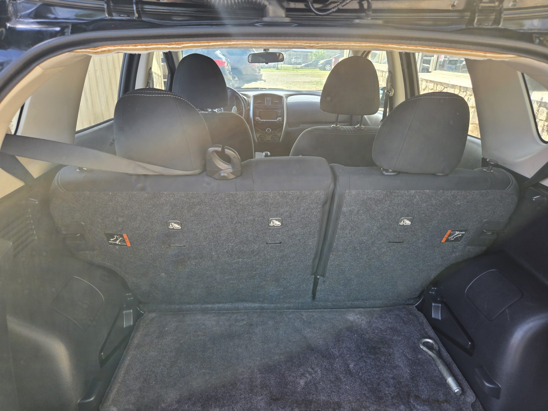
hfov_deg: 73.9
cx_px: 274
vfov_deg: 58.9
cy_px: 206
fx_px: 364
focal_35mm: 23
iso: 32
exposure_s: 1/180
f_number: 1.8
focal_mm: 5.4
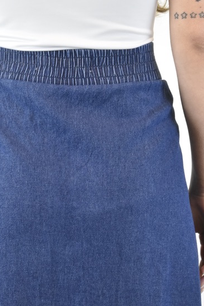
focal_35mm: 142
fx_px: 1208
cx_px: 55
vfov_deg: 14.4
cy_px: 212
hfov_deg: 9.6
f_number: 16
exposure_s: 1/20
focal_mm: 48
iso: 1600
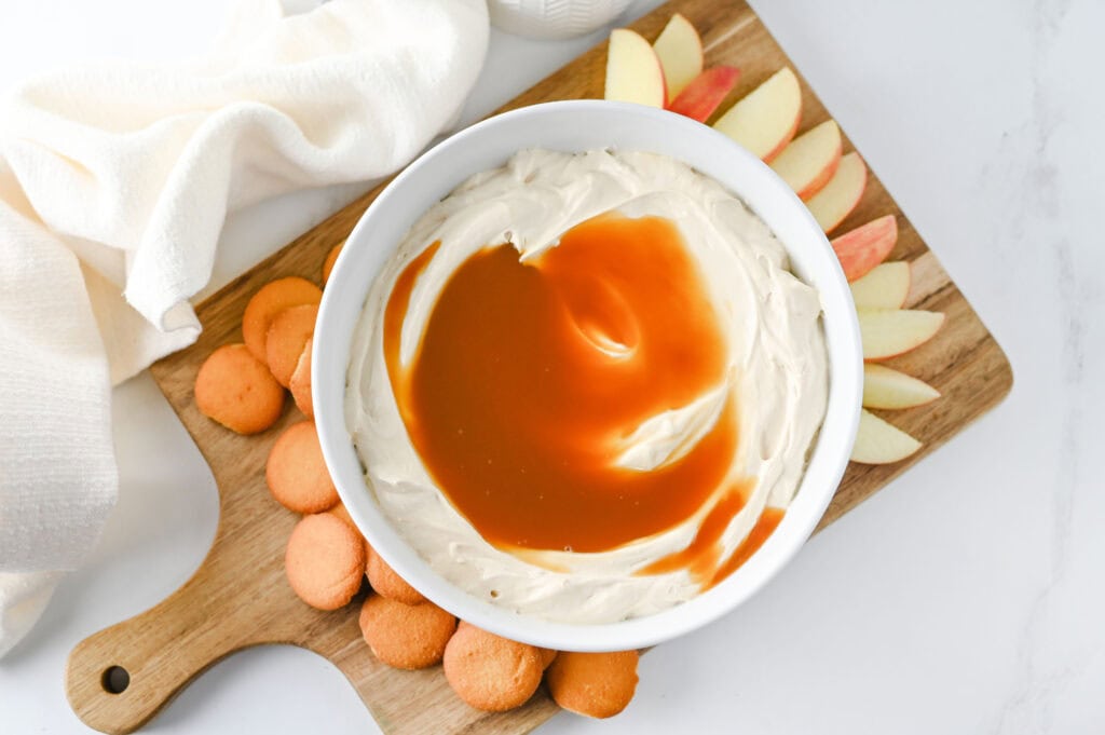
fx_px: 1533
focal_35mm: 50
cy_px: 368
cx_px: 552
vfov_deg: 26.9
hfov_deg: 39.6
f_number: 4
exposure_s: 1/100
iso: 360
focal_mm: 50
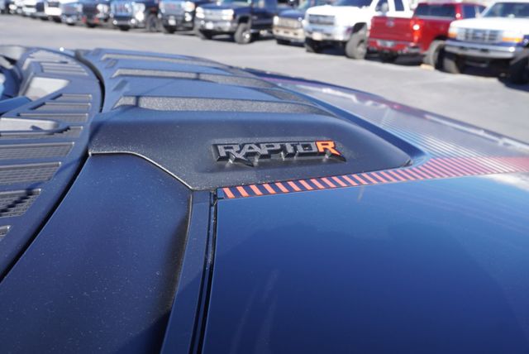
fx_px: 463
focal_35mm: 32
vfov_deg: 41.8
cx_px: 264
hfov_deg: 59.4
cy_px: 177
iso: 100
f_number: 7.1
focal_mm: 21
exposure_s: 1/100
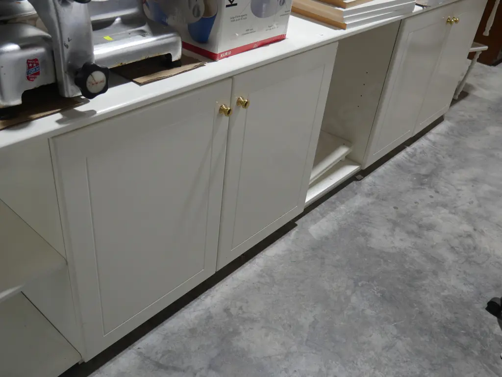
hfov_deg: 53.9
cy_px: 188
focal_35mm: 34
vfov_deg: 41.8
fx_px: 493
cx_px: 251
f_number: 4
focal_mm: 17
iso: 200
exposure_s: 1/60
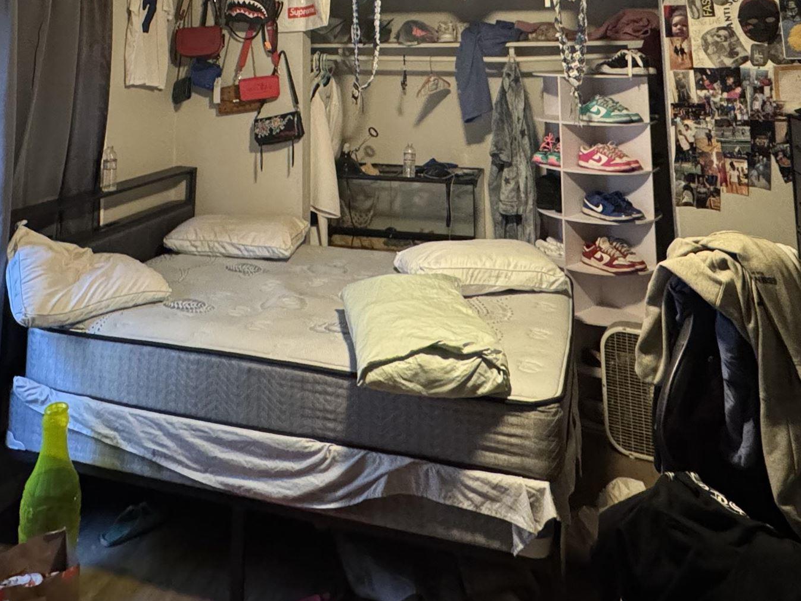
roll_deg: +0.7
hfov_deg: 56.6
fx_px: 740
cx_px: 343
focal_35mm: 32
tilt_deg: +7.9
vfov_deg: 37.4
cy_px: -51
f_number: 2.2
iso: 1000
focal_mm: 2.22
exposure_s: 1/60
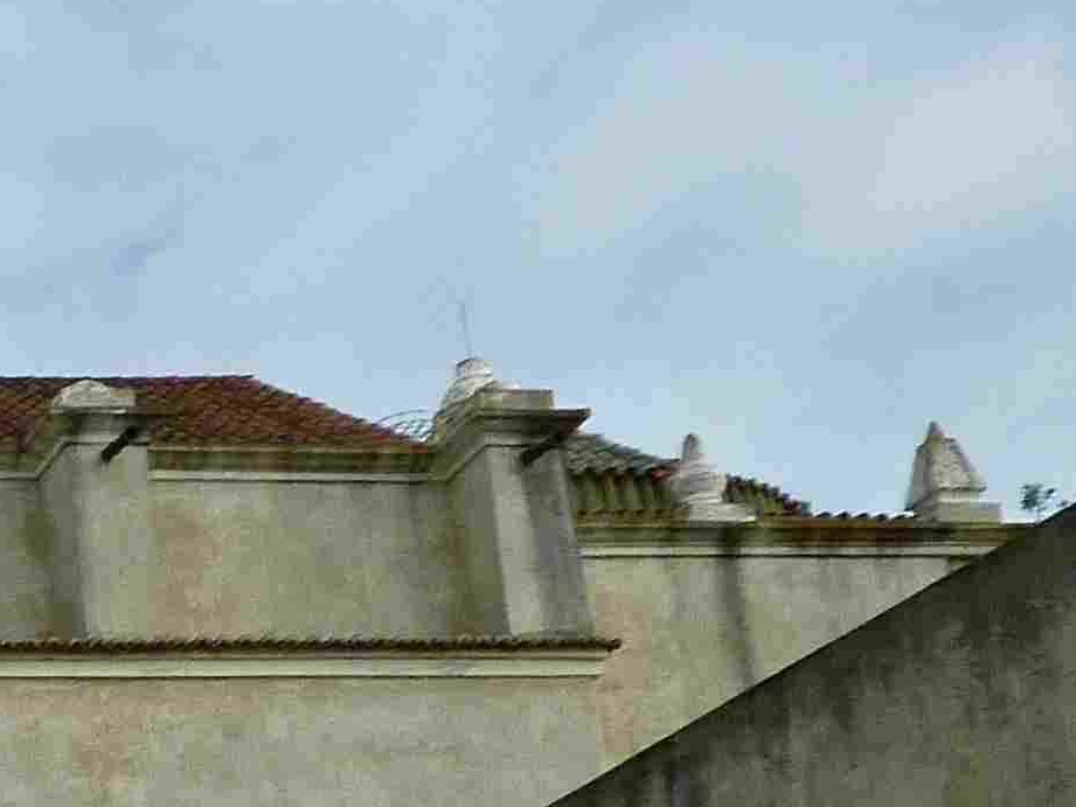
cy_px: 1303
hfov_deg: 16.4
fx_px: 3078
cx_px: -900
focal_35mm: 99
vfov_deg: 13.8
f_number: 4.5
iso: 80
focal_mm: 4.1
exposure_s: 1/400
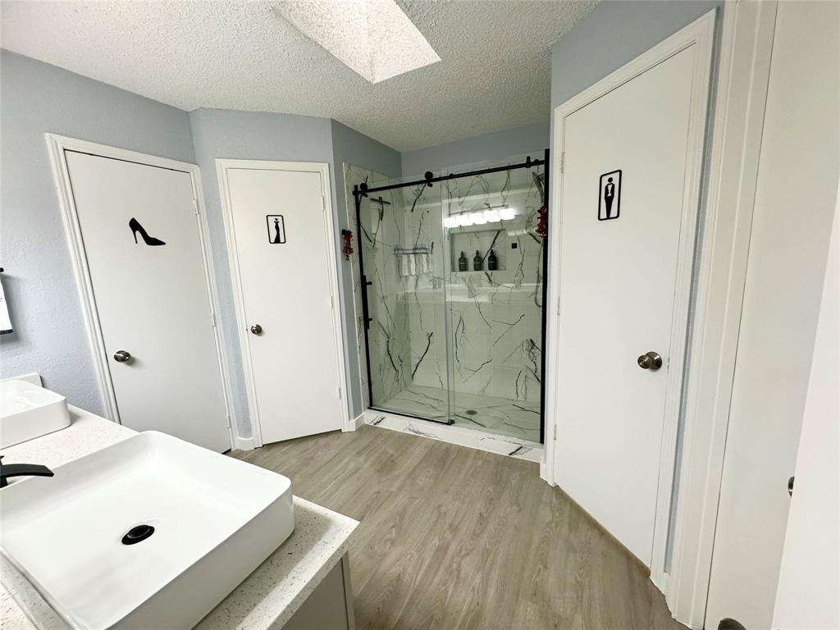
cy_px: 315
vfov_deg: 85.7
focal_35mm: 14
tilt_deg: -9.5
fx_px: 340
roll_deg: +3.0
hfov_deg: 102.1
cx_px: 420
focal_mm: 2.22
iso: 320
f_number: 2.2
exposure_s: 1/120
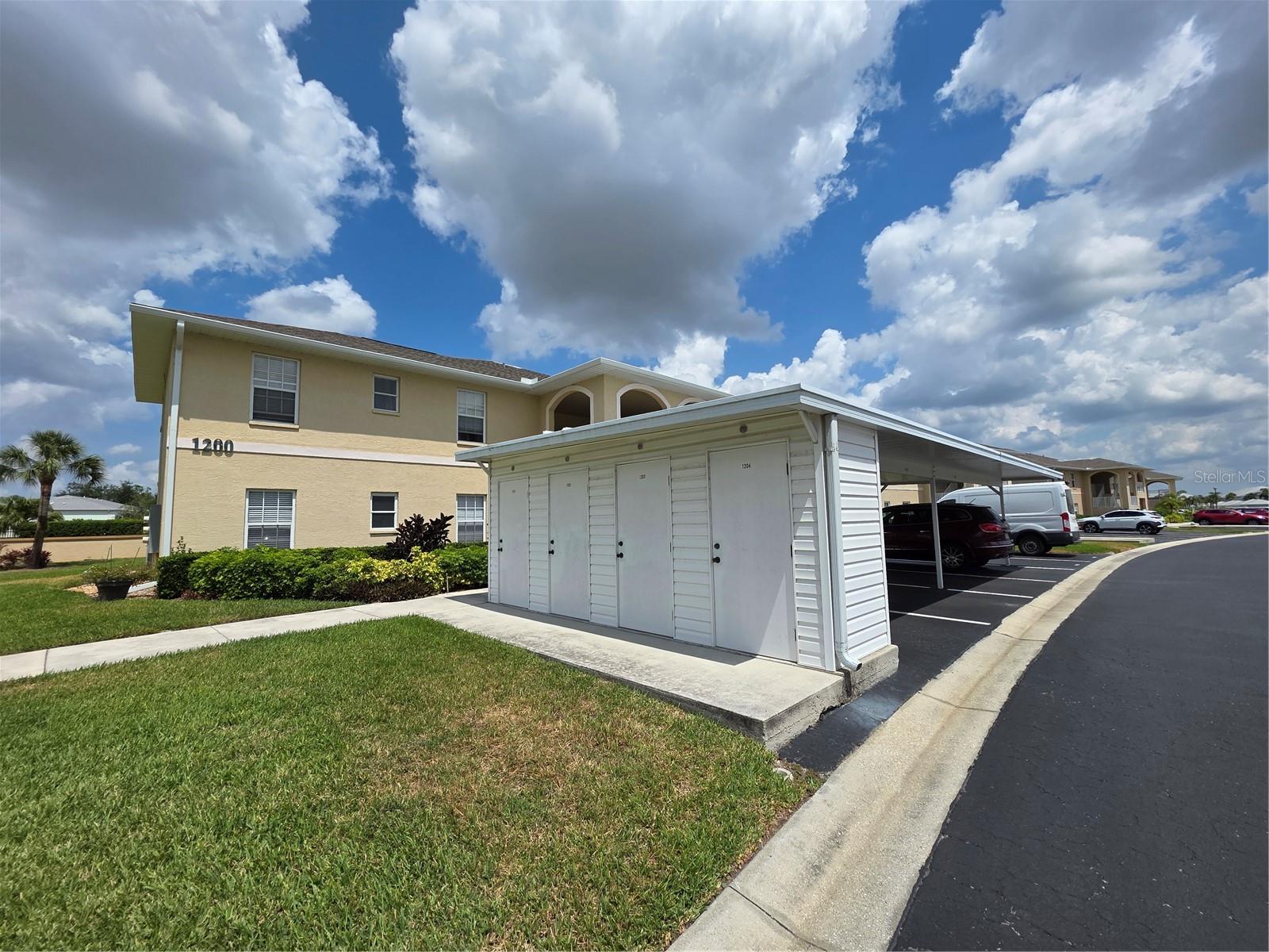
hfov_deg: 106.2
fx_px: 477
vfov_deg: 89.9
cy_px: 476
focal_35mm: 13
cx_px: 634
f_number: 1.9
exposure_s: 1/4217
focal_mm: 2.2
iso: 40
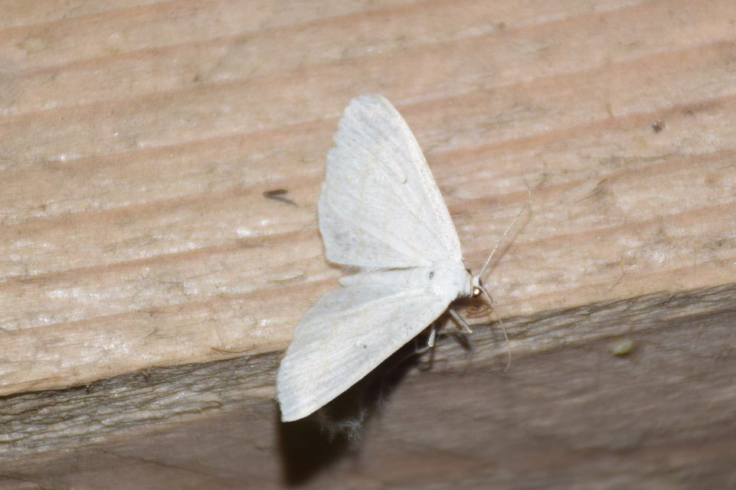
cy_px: 245
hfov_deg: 9.8
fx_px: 4292
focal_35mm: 210
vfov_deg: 6.5
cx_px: 368
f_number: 7.1
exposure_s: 1/60
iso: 320
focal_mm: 140
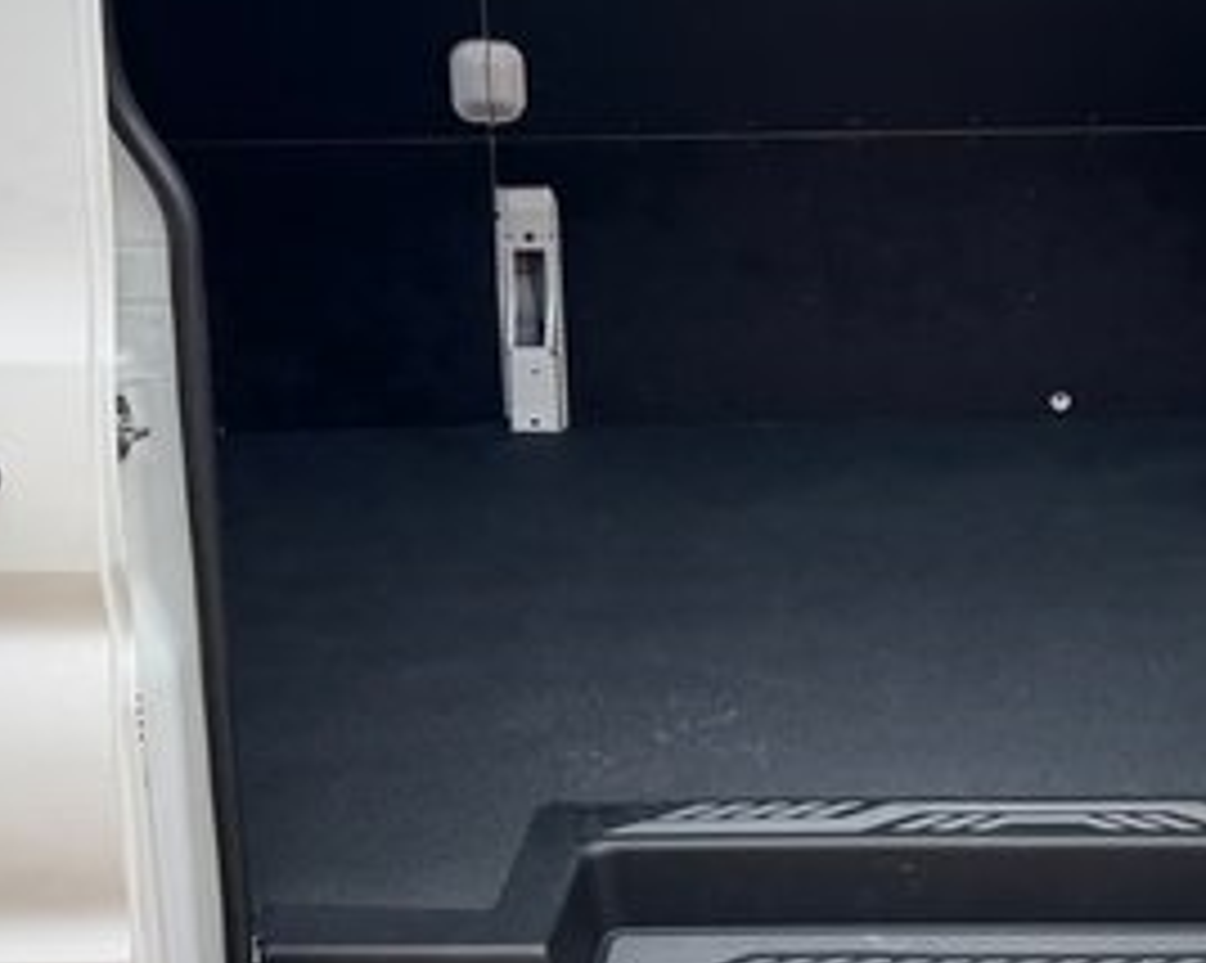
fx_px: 1997
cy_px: 176
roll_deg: +2.1
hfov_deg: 33.0
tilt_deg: -8.0
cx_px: 891
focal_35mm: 56
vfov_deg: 26.5
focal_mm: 6.76
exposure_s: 1/120
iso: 80
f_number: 1.78
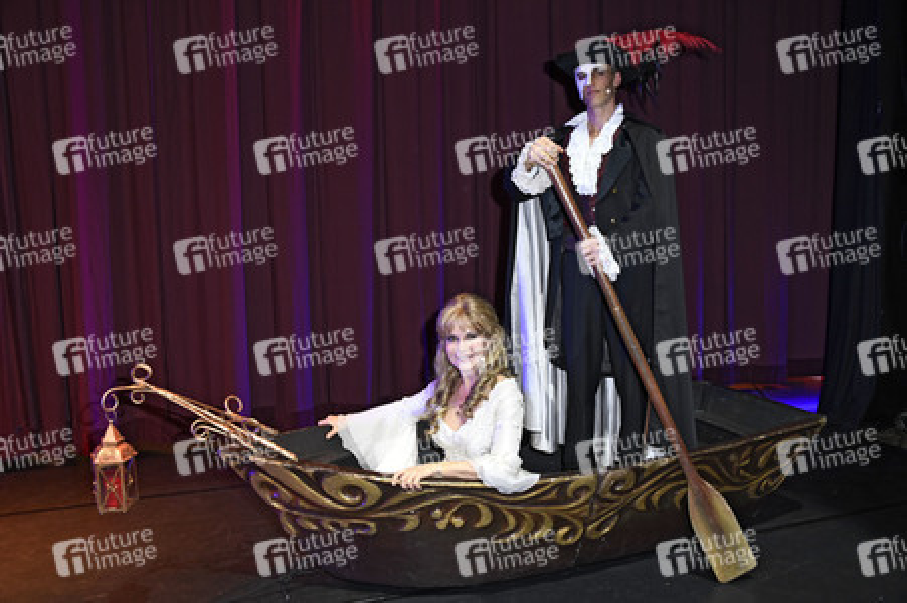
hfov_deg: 58.8
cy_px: 302
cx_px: 454
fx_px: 806
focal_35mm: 32
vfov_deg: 41.1
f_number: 6.3
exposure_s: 1/125
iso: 2000
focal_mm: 32
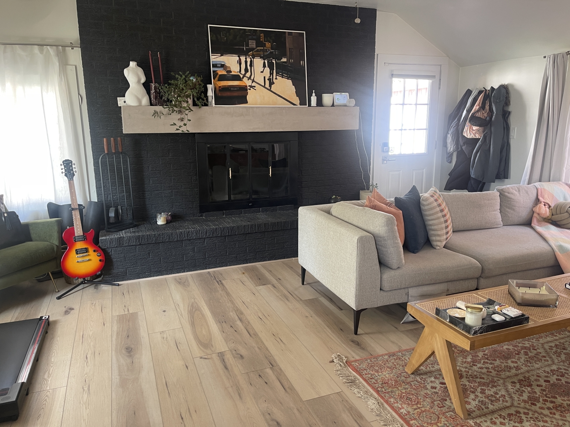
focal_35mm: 25
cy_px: 214
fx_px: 412
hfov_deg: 69.4
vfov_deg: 54.9
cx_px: 285
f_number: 1.6
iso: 125
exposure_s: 1/60
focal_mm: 5.1
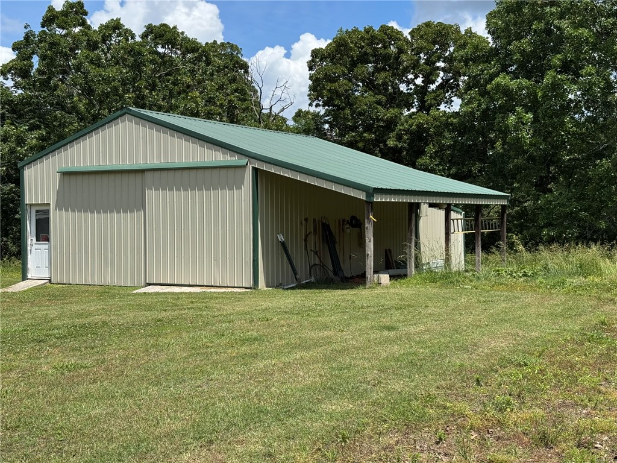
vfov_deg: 30.3
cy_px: 232
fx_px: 856
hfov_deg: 39.7
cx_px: 308
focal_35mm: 48
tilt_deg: -2.1
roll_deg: -0.3
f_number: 1.78
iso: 64
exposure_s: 1/4049
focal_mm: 6.76
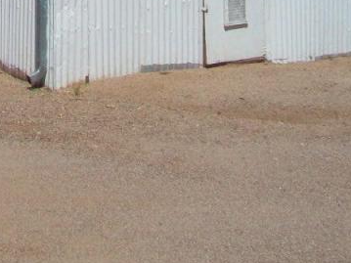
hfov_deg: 19.3
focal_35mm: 97
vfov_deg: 14.5
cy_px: -85
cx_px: -53
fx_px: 983
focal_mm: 6.1
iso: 64
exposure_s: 1/1000
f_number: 4.9
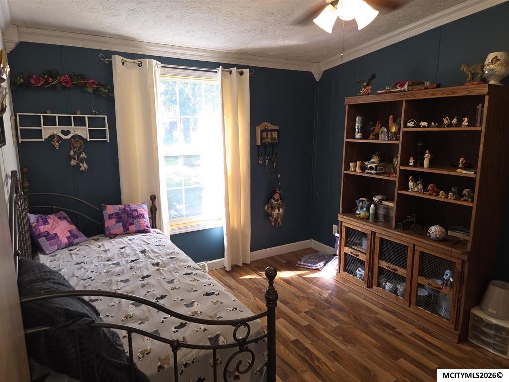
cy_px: 191
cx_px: 254
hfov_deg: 73.9
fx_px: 338
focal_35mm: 23
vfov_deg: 58.9
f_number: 1.8
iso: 64
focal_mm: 5.4
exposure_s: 1/60
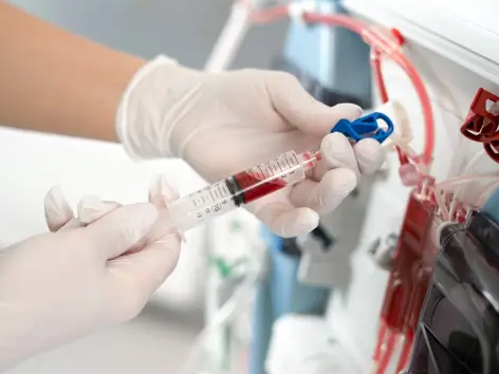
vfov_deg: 26.6
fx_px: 793
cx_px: 226
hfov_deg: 34.9
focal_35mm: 55
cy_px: 185
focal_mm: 50
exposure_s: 1/160
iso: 100
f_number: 2.8
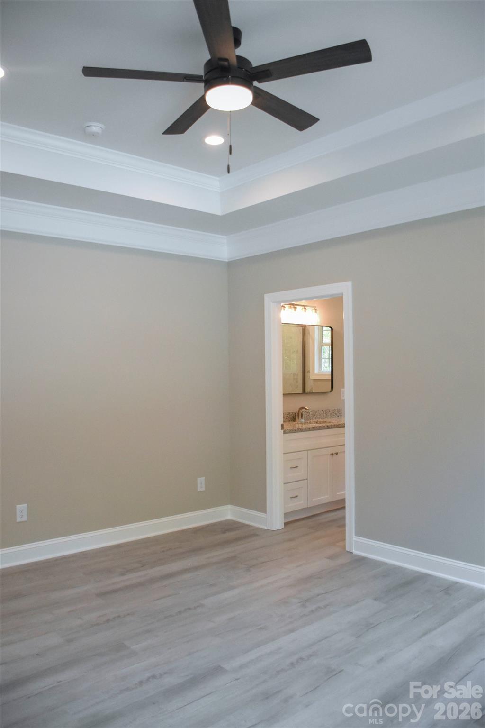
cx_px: 242
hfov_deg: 47.9
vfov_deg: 67.4
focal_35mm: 27
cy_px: 364
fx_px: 546
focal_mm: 18
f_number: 3.5
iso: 3200
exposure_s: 1/1000
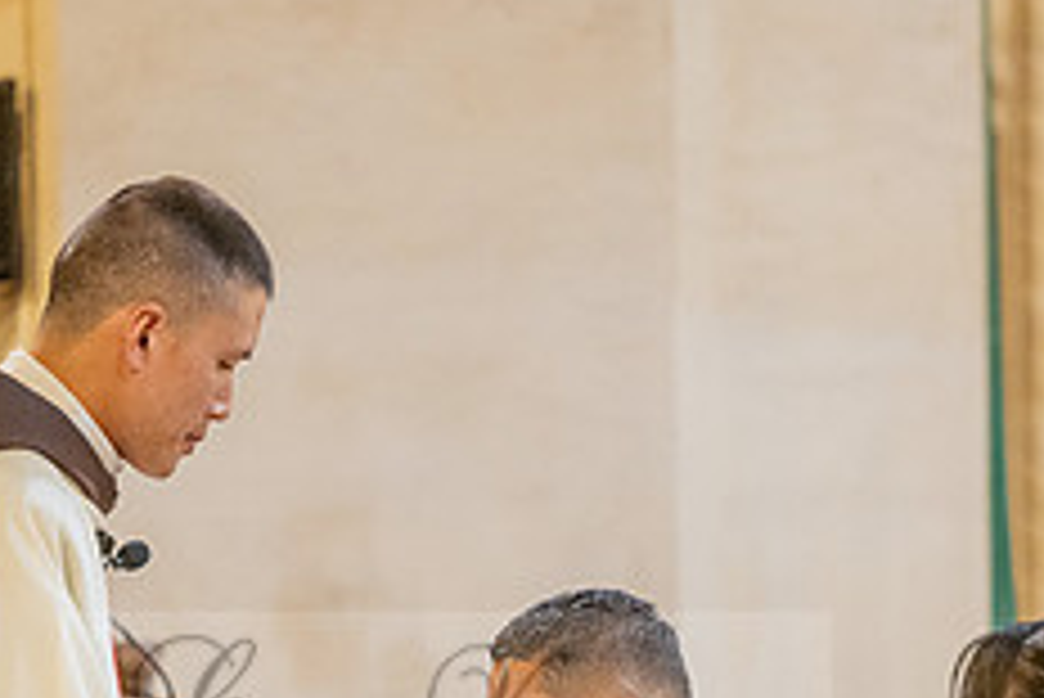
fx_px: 7399
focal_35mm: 255
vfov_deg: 5.4
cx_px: 450
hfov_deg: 8.1
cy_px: 718
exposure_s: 1/200
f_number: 2.8
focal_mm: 102
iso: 2000
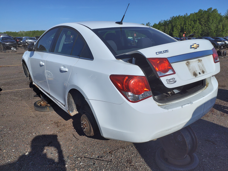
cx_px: 114
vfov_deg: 53.1
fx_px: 171
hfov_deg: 67.3
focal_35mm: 26
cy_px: 86
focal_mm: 3.58
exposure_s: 1/2136
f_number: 1.9
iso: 40
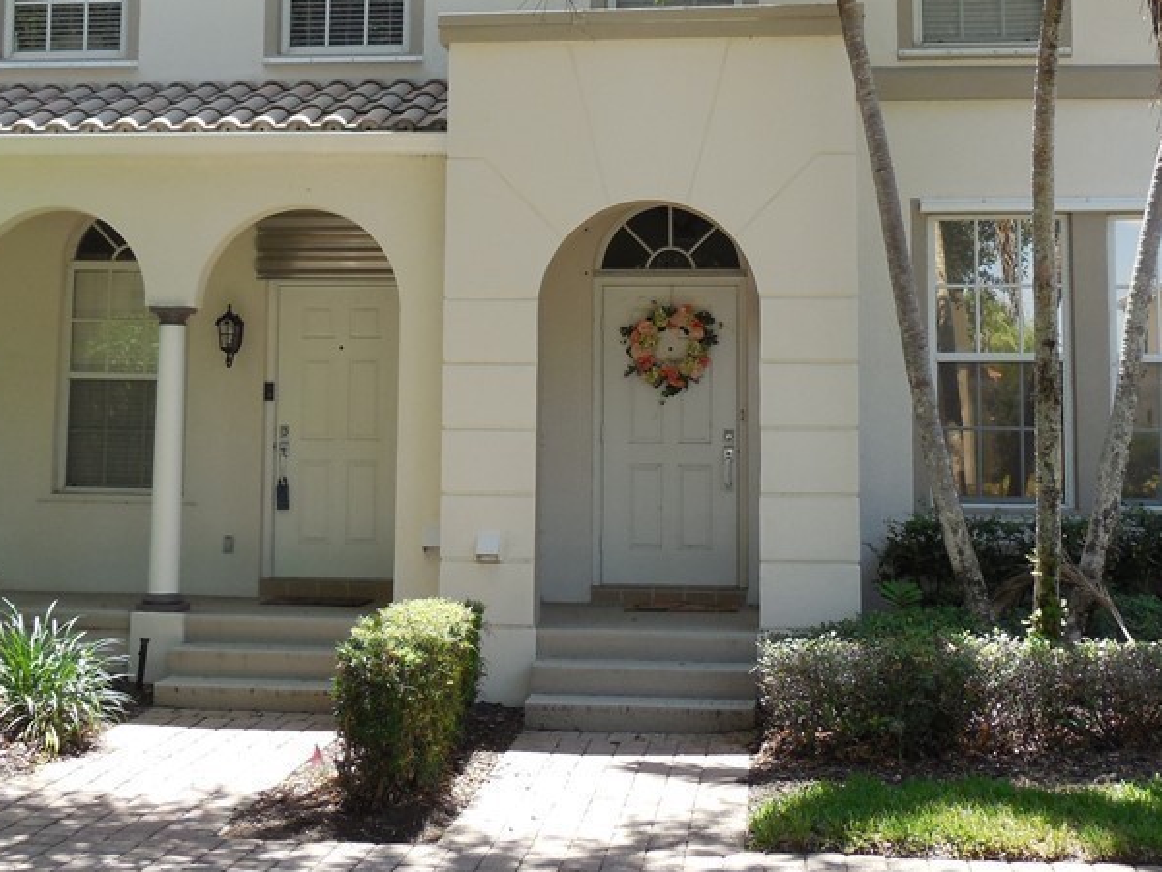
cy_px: 234
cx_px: 531
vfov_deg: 25.0
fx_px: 1947
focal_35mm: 58
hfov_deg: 33.2
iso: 125
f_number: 3.4
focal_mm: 6.1
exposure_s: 1/320
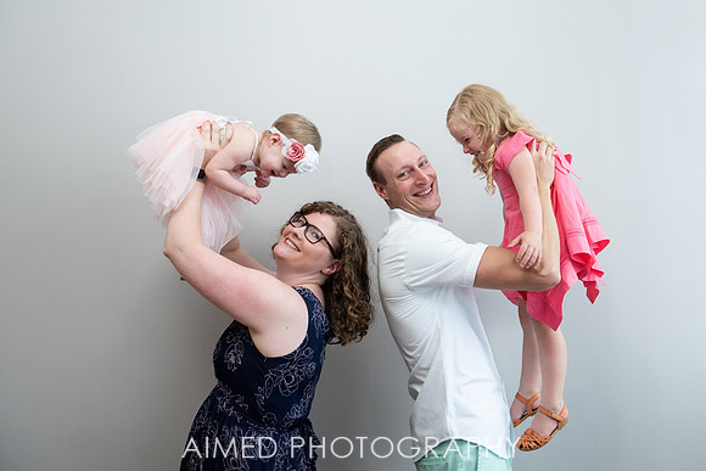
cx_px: 391
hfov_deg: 53.7
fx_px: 696
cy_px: 210
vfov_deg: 37.4
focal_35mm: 35
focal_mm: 32
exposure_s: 1/250
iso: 1250
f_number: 4.5
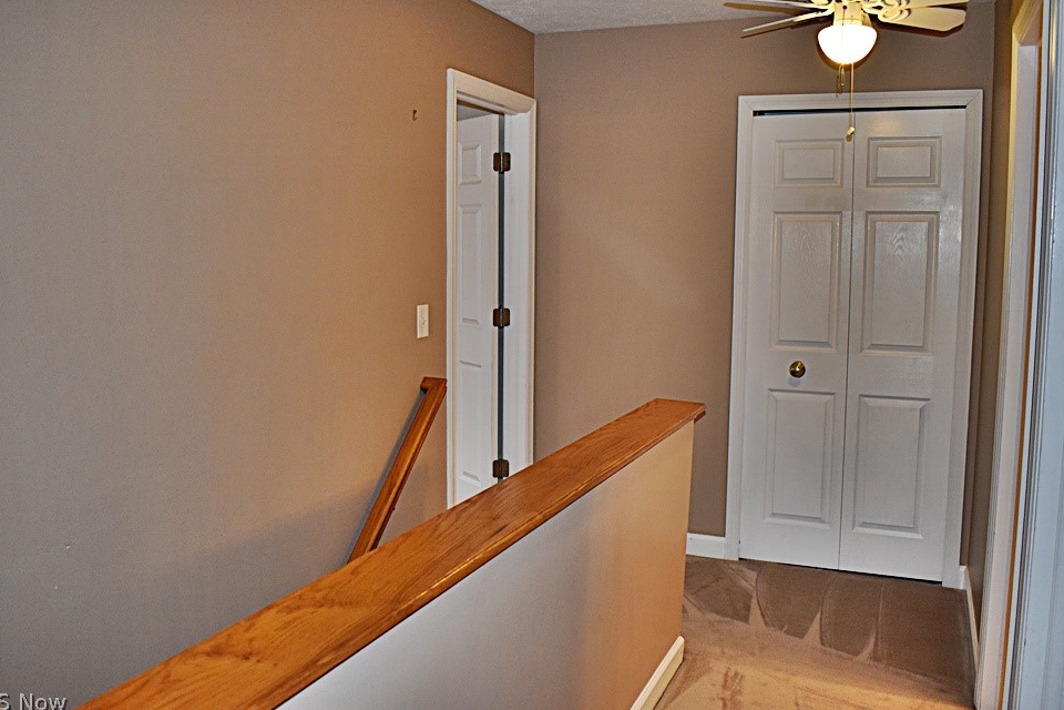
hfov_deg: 58.7
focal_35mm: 32
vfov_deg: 41.1
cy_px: 339
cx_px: 529
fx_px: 946
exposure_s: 1/200
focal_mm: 20
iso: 800
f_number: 3.8
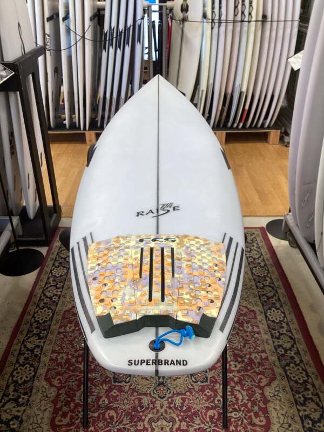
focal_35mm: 31
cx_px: 162
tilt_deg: -29.8
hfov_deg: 45.4
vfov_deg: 58.4
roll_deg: -2.4
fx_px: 387
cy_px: 216
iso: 50
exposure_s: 1/50
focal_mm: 3.3
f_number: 2.4
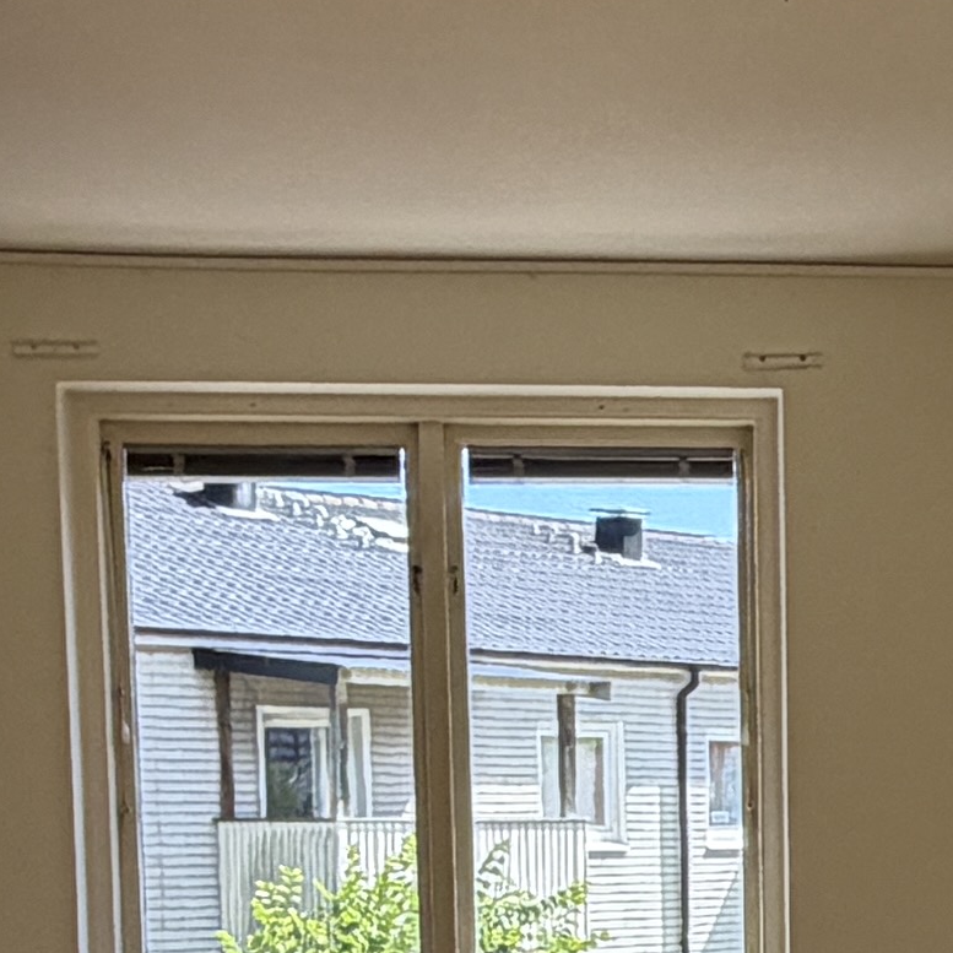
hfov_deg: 18.4
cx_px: 1023
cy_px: 1138
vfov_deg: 18.1
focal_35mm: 91
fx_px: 2834
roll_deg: +0.4
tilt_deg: -6.4
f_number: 2.2
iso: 64
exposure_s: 1/196
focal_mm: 2.22
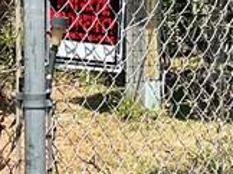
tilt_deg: -0.4
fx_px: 1022
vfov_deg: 9.6
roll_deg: -0.5
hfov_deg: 12.9
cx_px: 17
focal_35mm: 152
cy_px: -14
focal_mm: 6.86
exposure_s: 1/3717
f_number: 1.78
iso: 80
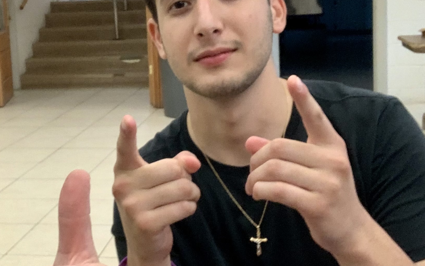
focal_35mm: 64
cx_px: 115
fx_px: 741
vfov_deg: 20.2
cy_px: 86
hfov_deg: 31.5
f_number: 2.2
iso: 250
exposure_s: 1/60
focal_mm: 2.87
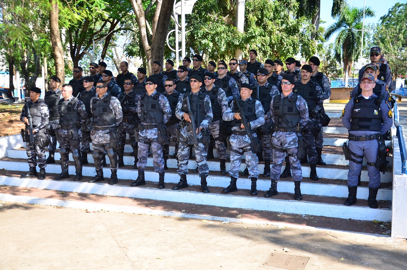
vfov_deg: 34.1
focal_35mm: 39
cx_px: 204
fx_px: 440
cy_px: 135
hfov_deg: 49.6
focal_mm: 26
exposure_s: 1/640
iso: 400
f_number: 4
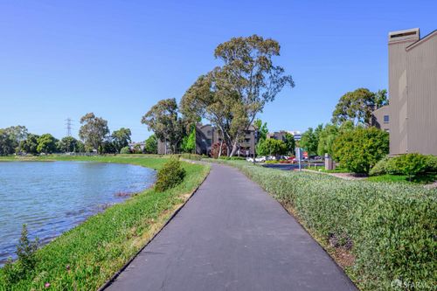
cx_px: 218
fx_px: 364
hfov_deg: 61.9
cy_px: 146
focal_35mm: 30
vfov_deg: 43.6
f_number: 8
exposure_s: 1/125
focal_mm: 30
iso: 64
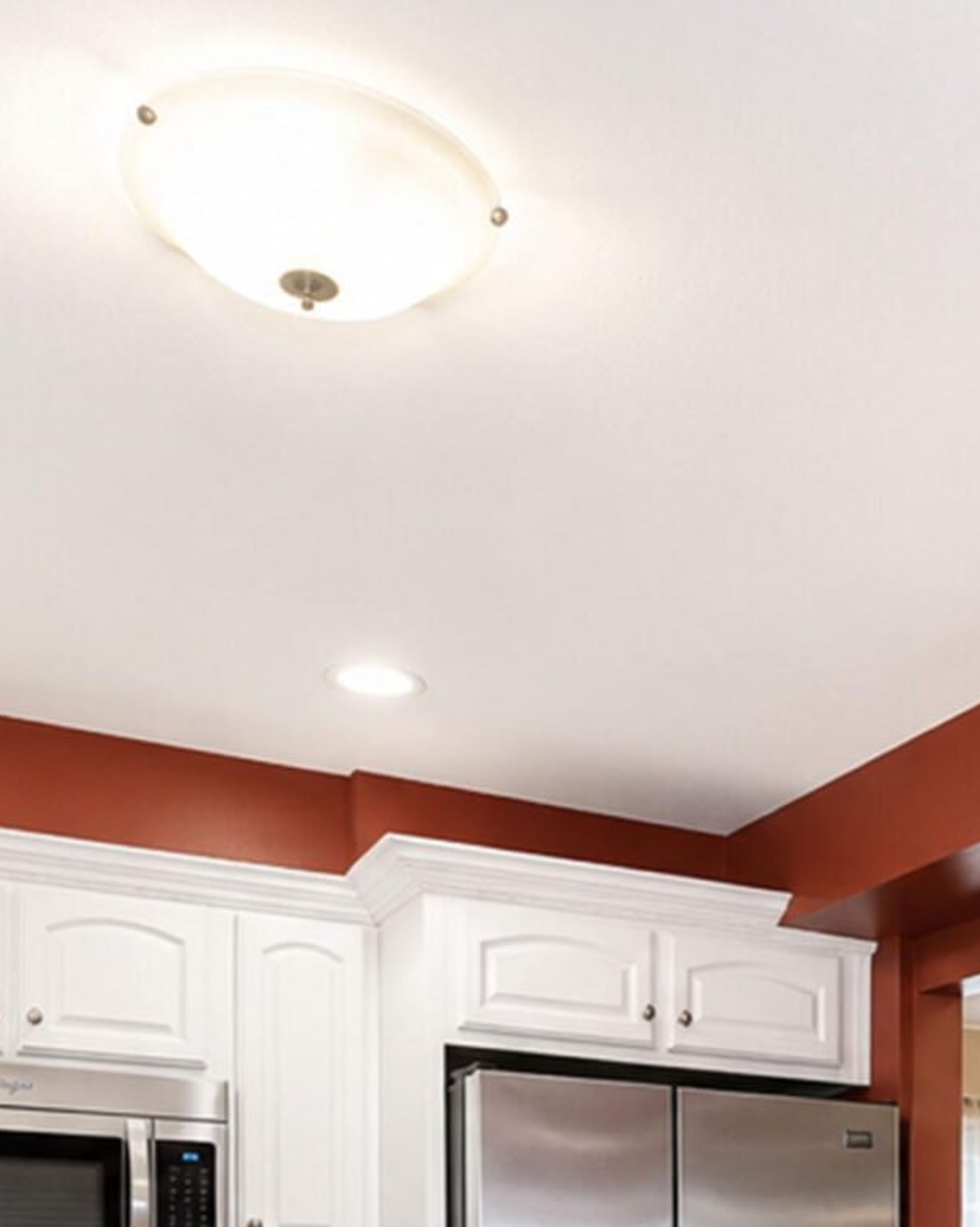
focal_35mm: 47
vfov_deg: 34.2
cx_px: 927
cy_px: 1351
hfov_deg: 30.3
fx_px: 1705
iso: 2000
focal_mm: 10
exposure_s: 1/60
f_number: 7.1
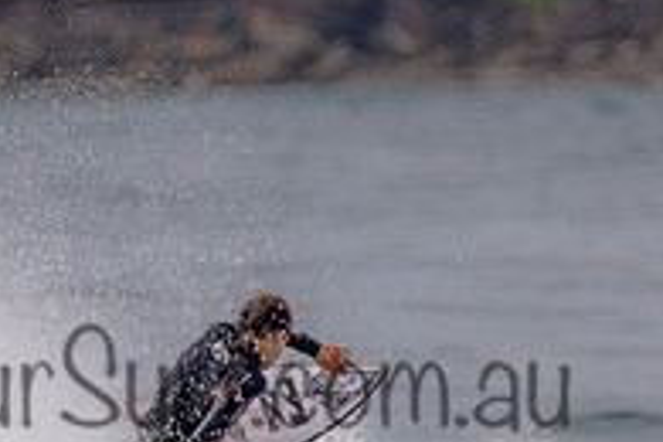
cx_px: 211
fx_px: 43791
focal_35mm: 2378
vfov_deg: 0.6
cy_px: 348
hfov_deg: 0.9
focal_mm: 800
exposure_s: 1/2000
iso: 1250
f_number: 11
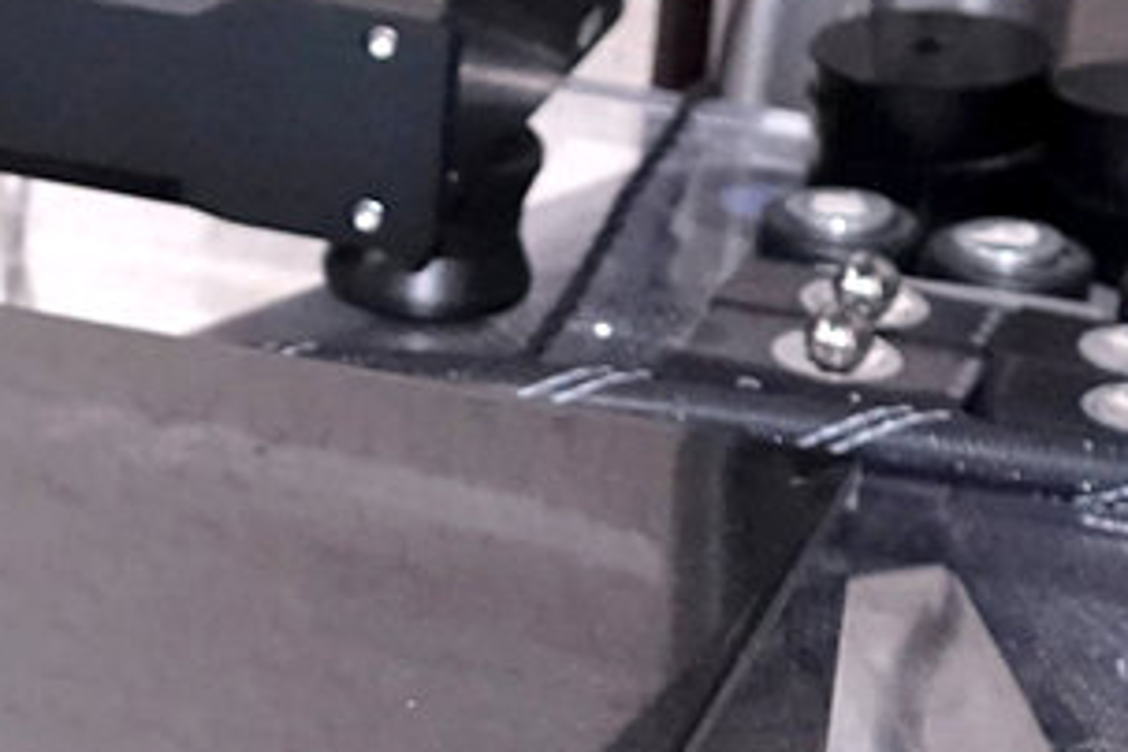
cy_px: 1016
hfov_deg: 10.0
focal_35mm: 206
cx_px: 220
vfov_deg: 6.6
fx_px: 6454
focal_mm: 18.98
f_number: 4
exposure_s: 1/60
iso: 1600
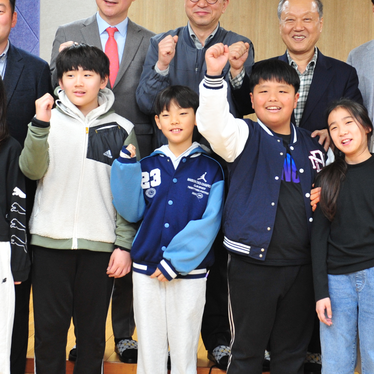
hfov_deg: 21.6
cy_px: 160
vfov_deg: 21.6
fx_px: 978
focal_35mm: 80
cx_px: 201
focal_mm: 35
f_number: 4
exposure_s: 1/100
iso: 1250
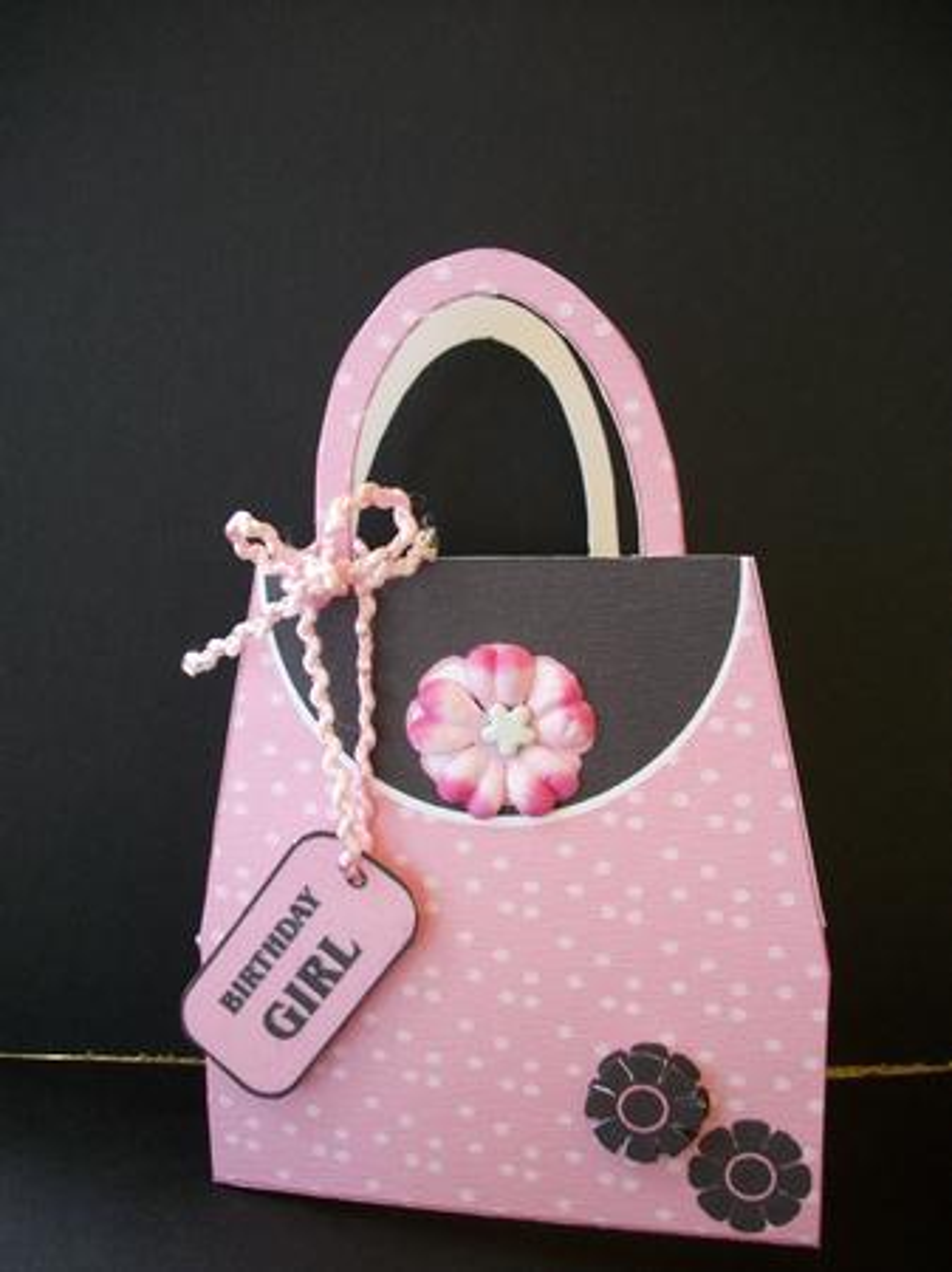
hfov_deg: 44.1
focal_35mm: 32
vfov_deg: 56.8
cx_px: 476
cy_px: 636
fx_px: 1175
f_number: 2.9
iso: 111
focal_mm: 5.7
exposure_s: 1/60
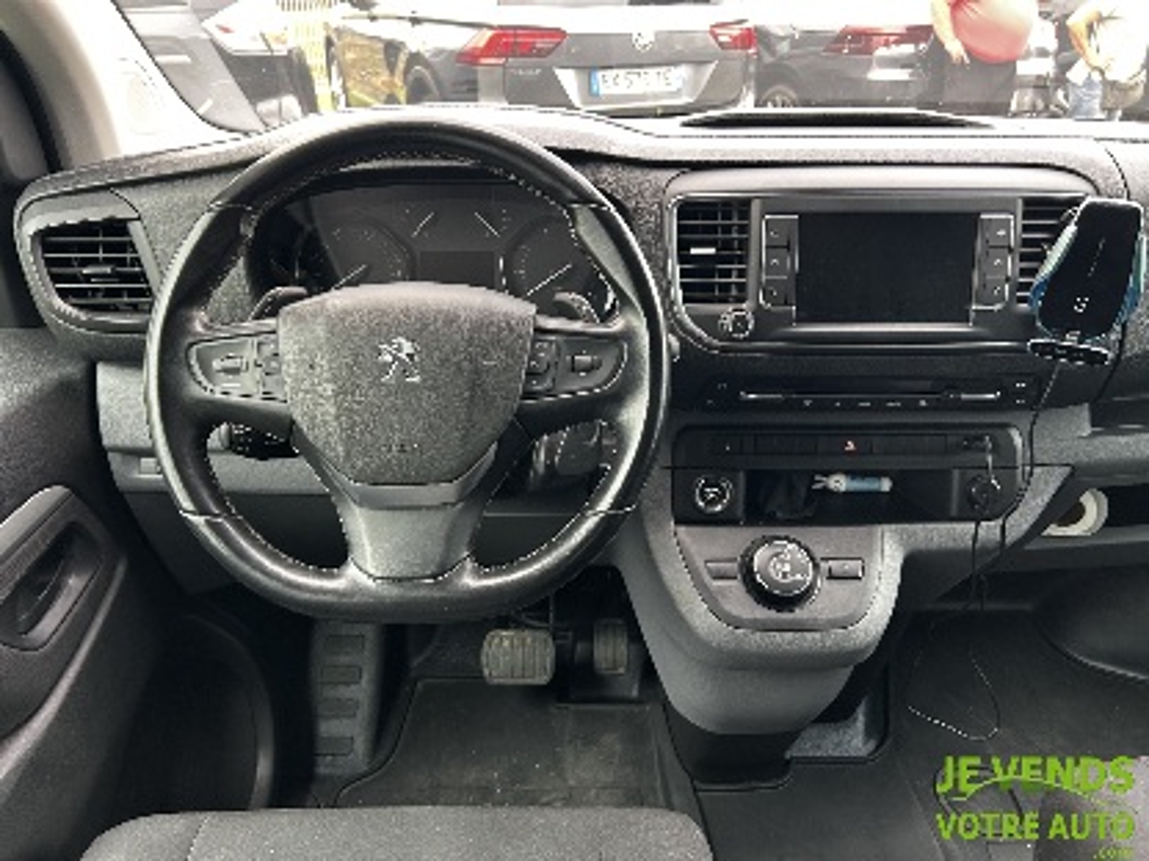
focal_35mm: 26
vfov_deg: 53.1
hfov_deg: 67.3
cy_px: 430
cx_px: 574
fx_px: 863
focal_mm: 5.7
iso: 125
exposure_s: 1/72
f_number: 1.5
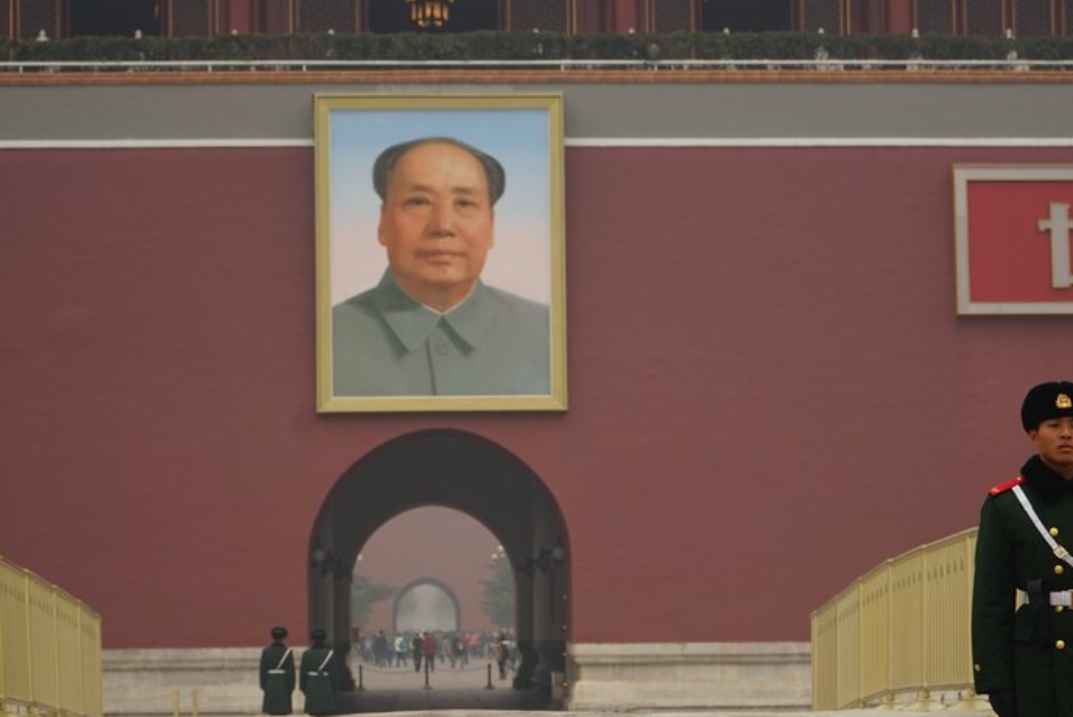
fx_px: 3101
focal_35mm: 104
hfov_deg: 19.6
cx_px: 598
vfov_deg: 13.1
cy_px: 521
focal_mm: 70
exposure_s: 1/125
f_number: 5.6
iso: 100
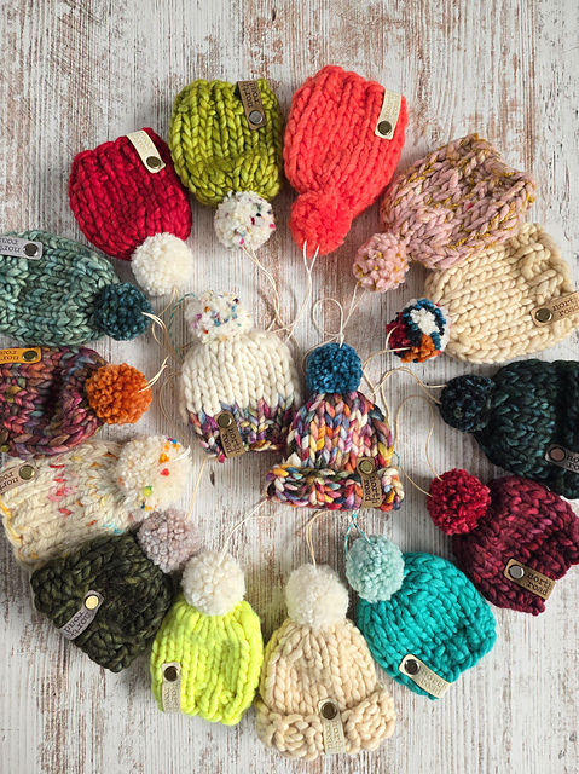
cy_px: 387
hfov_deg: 58.8
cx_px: 290
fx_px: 514
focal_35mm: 23
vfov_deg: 74.0
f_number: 1.7
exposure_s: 1/120
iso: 320
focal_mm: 6.3
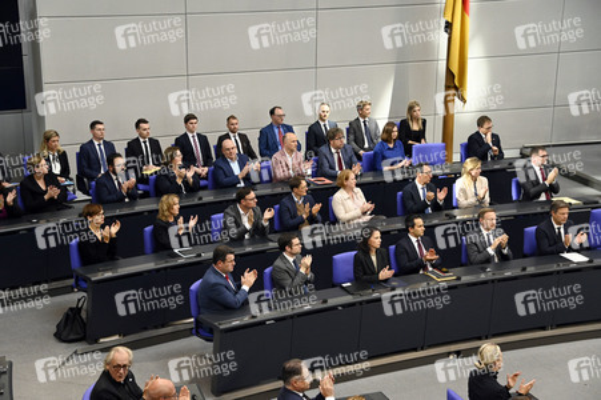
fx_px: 1201
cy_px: 200
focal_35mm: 72
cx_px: 300
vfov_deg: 18.9
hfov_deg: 28.1
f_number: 5
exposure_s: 1/320
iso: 5000
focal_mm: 72
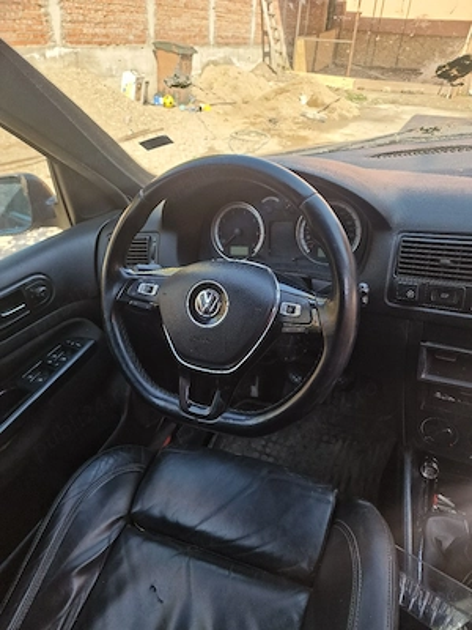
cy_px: 315
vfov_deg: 73.9
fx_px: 418
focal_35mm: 23
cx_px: 236
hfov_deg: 58.9
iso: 64
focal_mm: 6.4
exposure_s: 1/182
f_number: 1.8
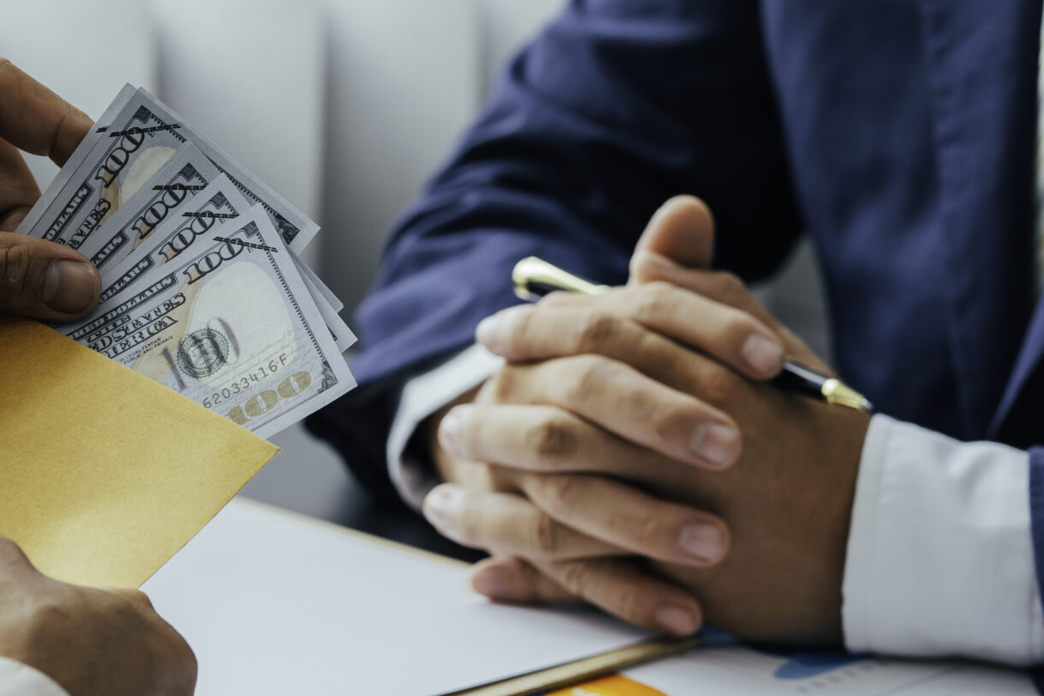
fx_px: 5191
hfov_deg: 11.5
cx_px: 356
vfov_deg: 7.7
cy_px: 421
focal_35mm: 179
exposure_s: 1/100
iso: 320
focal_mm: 85
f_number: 4
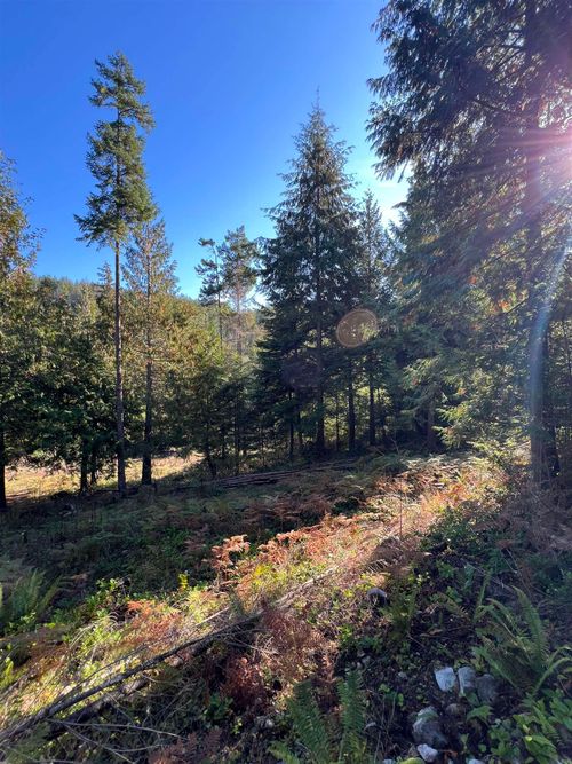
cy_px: 382
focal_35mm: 13
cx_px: 286
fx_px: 287
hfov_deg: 89.9
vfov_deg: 106.2
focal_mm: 1.57
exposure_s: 1/118
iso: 32
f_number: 1.8
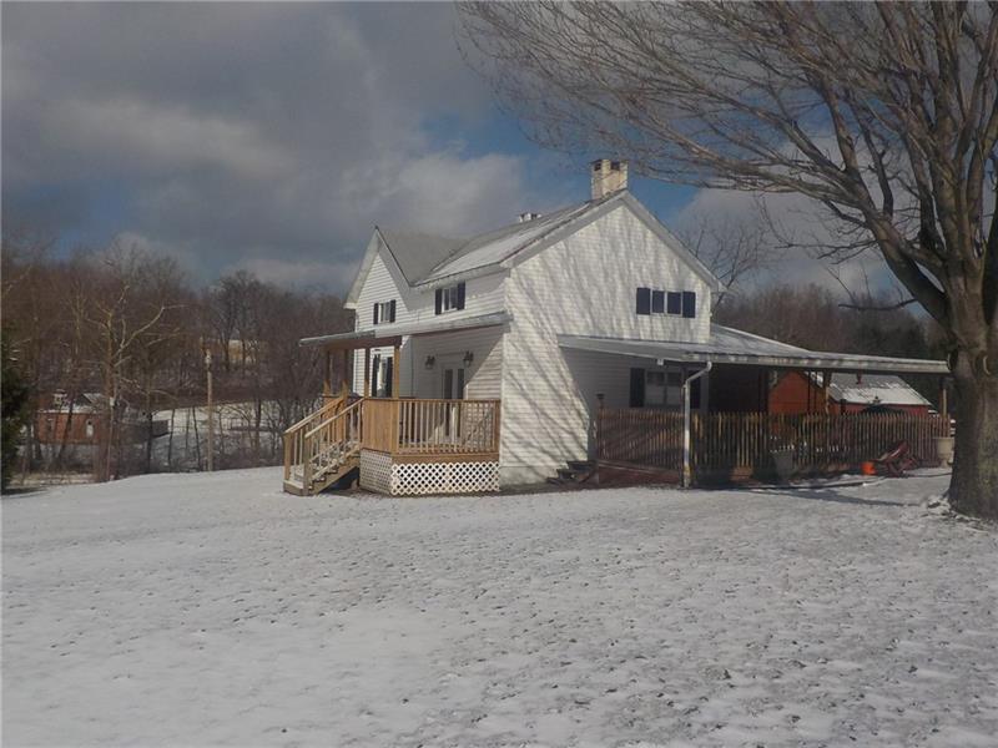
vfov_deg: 46.8
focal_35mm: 30
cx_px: 499
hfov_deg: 60.0
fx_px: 865
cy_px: 374
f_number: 6.6
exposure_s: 1/1250
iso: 125
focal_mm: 4.1
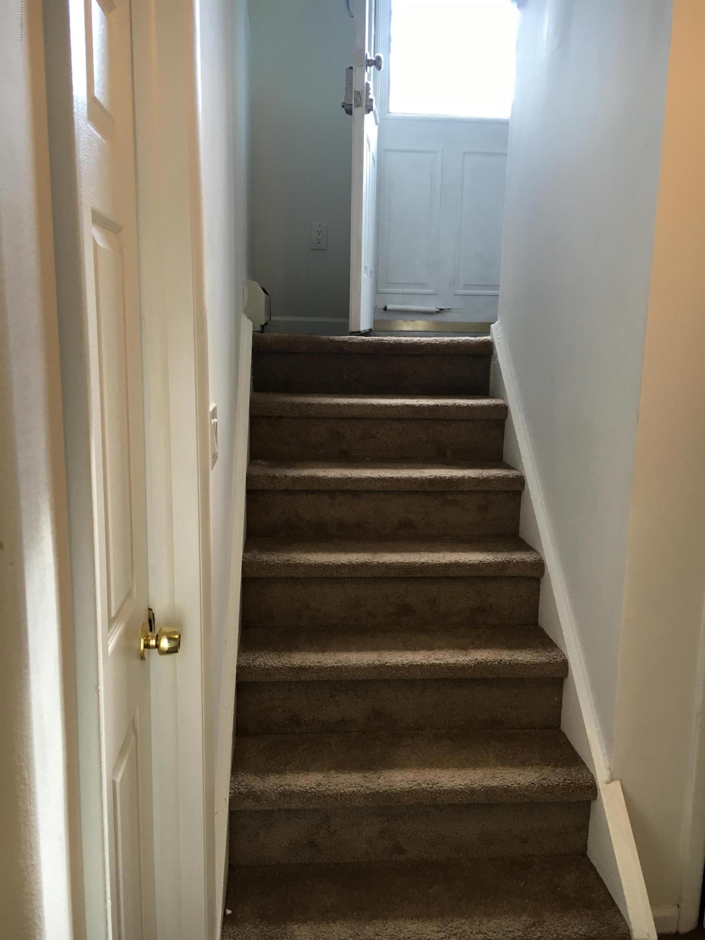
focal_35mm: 29
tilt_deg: -8.8
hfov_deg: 48.2
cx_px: 352
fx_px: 787
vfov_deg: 61.7
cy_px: 470
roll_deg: -0.7
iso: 32
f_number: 2.2
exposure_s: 1/30
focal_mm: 4.15
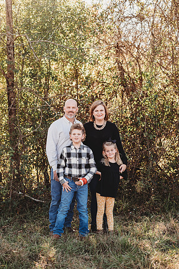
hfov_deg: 16.1
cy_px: 134
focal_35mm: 85
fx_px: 634
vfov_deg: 23.9
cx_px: 90
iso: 160
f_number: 2.8
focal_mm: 85
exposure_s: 1/320
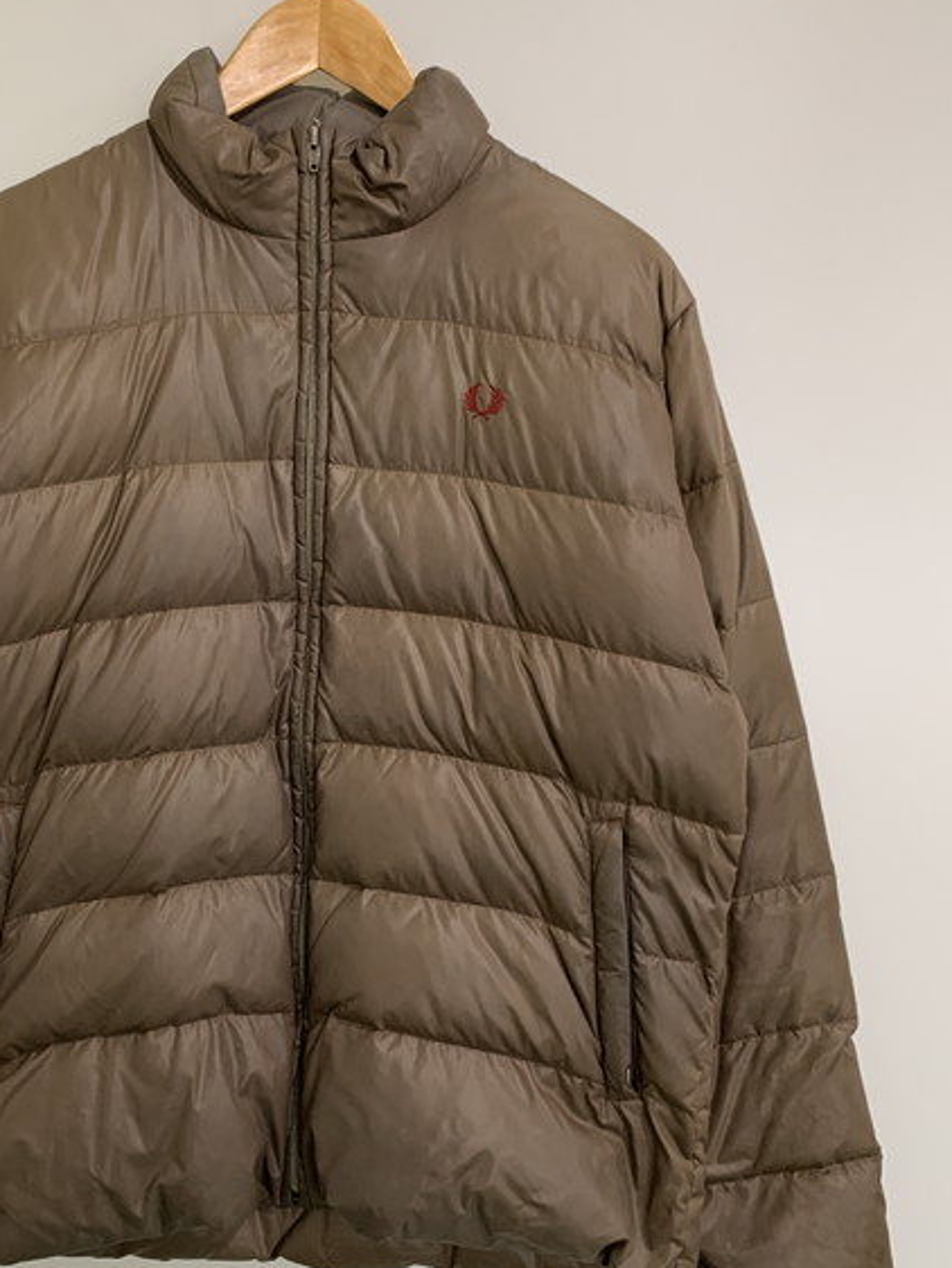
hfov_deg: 38.1
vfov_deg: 50.1
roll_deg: -0.5
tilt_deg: -23.9
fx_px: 1356
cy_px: 657
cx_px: 296
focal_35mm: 37
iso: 200
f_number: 1.8
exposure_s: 1/50
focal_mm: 4.25
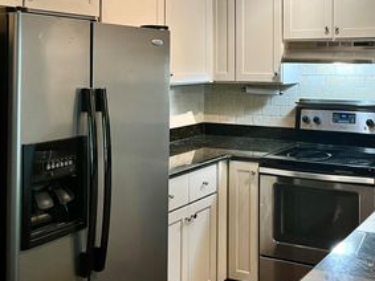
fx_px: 498
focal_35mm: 46
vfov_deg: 30.8
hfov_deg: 39.8
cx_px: 294
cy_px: 62
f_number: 1.5
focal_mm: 5.7
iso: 125
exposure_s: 1/60
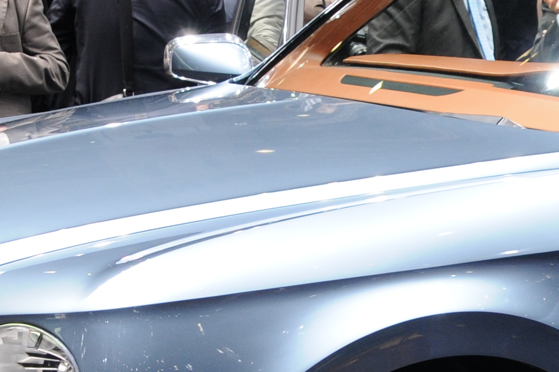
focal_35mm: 123
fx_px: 1909
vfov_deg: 11.1
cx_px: 593
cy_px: 212
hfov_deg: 16.2
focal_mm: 20
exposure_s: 1/125
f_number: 5.6
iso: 400
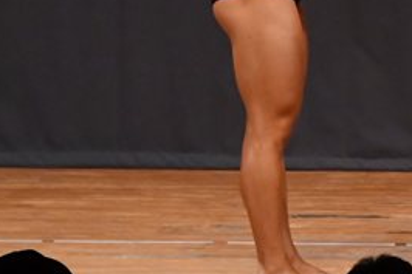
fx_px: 7983
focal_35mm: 698
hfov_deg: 3.0
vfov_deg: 2.0
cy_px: -8
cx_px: 493
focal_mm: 160
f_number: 5.6
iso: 5000
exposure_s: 1/400
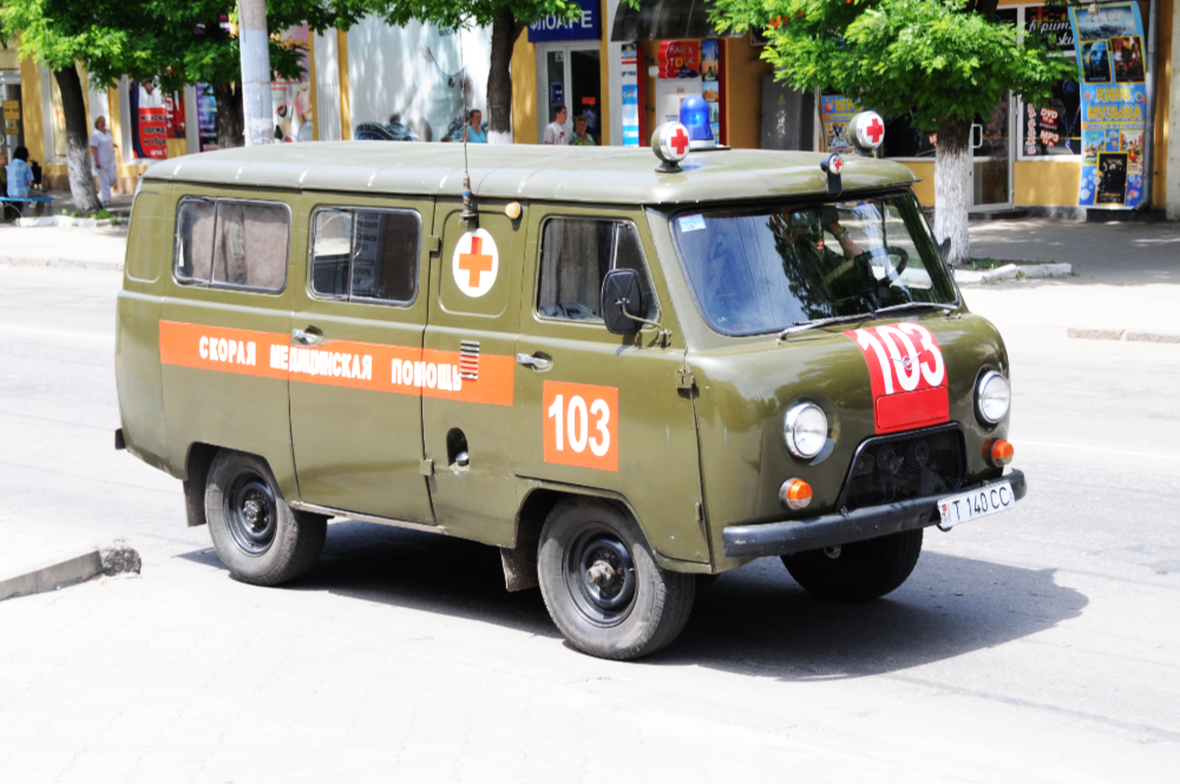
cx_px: 590
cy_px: 392
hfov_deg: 30.5
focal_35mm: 66
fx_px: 2161
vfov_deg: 20.6
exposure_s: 1/400
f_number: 8
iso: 320
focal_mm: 44
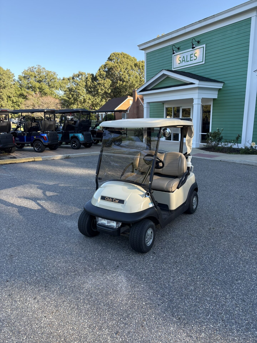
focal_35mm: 26
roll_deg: +0.7
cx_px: 128
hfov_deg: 53.1
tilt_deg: -10.7
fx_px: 257
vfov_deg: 67.3
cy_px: 172
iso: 64
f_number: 1.6
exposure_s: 1/596
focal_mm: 5.96
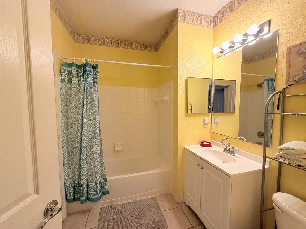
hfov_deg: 102.1
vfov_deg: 85.7
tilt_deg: -3.7
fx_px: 124
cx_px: 153
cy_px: 114
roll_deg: +0.7
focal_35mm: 14
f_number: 2.2
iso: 160
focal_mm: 2.22
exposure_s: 1/60
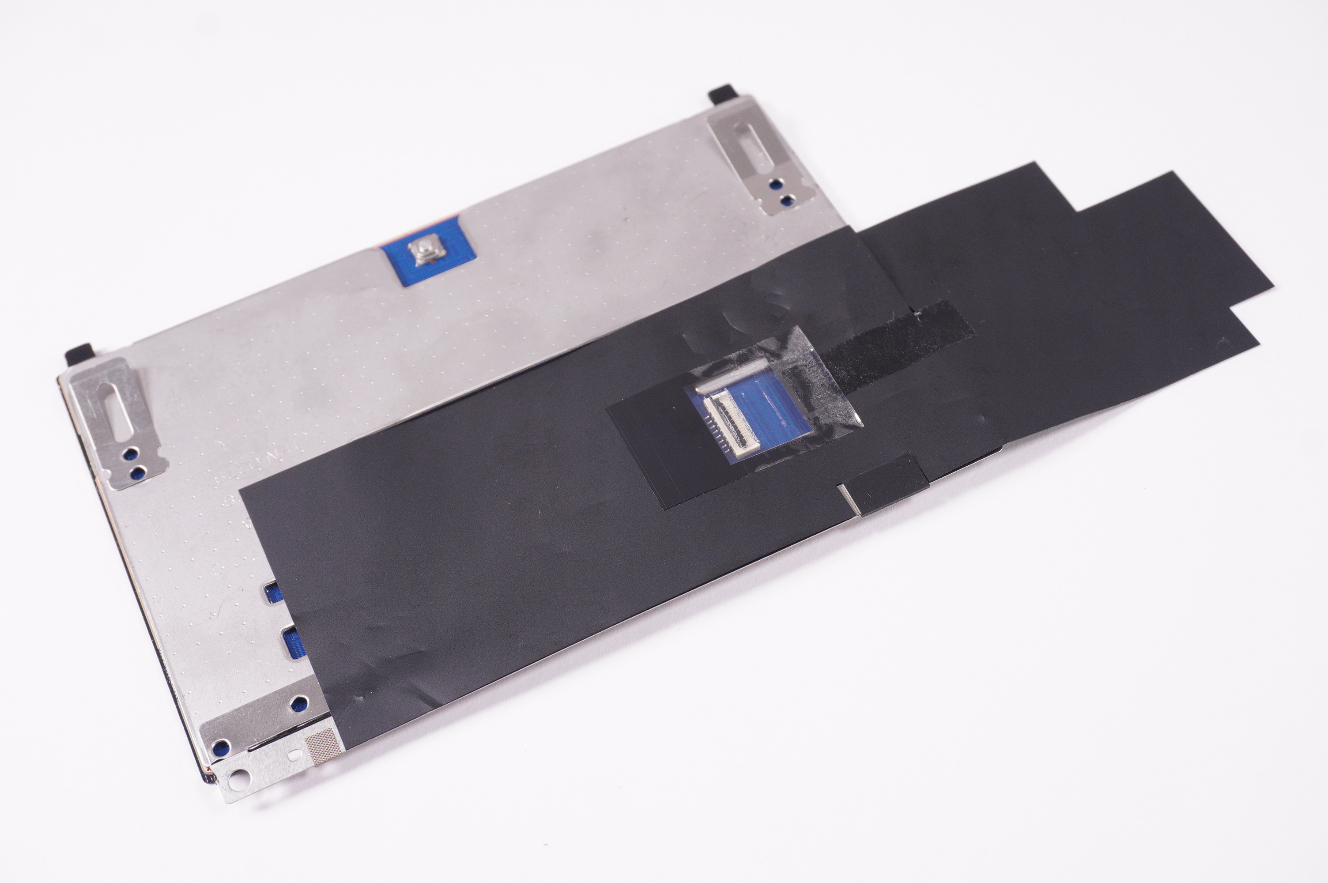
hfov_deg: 41.1
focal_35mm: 48
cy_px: 442
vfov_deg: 28.0
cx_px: 664
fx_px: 1769
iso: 640
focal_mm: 32
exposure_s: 1/200
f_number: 8
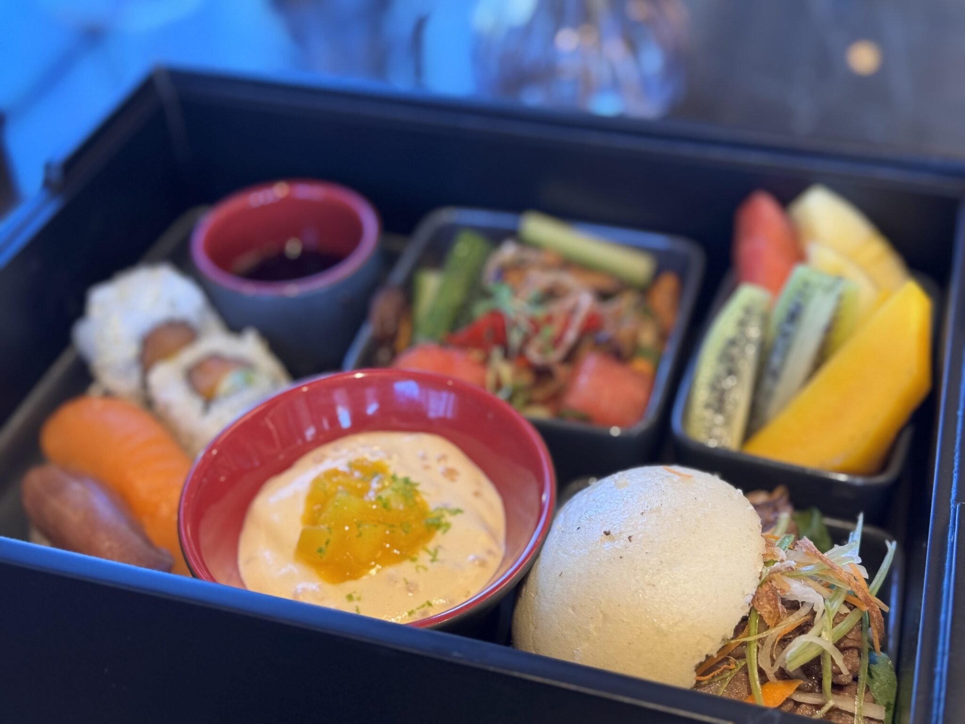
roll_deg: +2.5
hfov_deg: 39.7
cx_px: 482
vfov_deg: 30.3
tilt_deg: -39.5
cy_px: 362
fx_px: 1338
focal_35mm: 48
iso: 160
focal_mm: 6.76
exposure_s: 1/60
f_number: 1.78
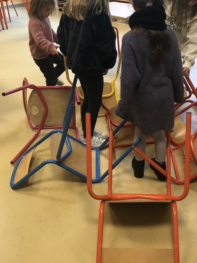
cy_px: 120
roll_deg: +0.7
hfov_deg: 37.3
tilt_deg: -29.2
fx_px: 288
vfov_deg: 48.9
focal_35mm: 38
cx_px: 132
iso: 40
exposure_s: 1/17
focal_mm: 3.99
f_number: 1.8
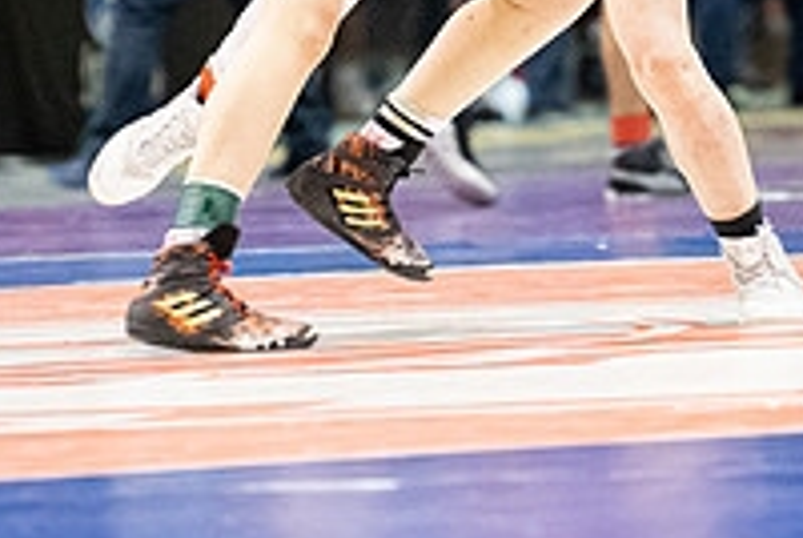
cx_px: 650
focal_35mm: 579
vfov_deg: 2.4
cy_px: -215
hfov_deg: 3.6
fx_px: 12934
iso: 10000
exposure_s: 1/500
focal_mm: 200
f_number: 4
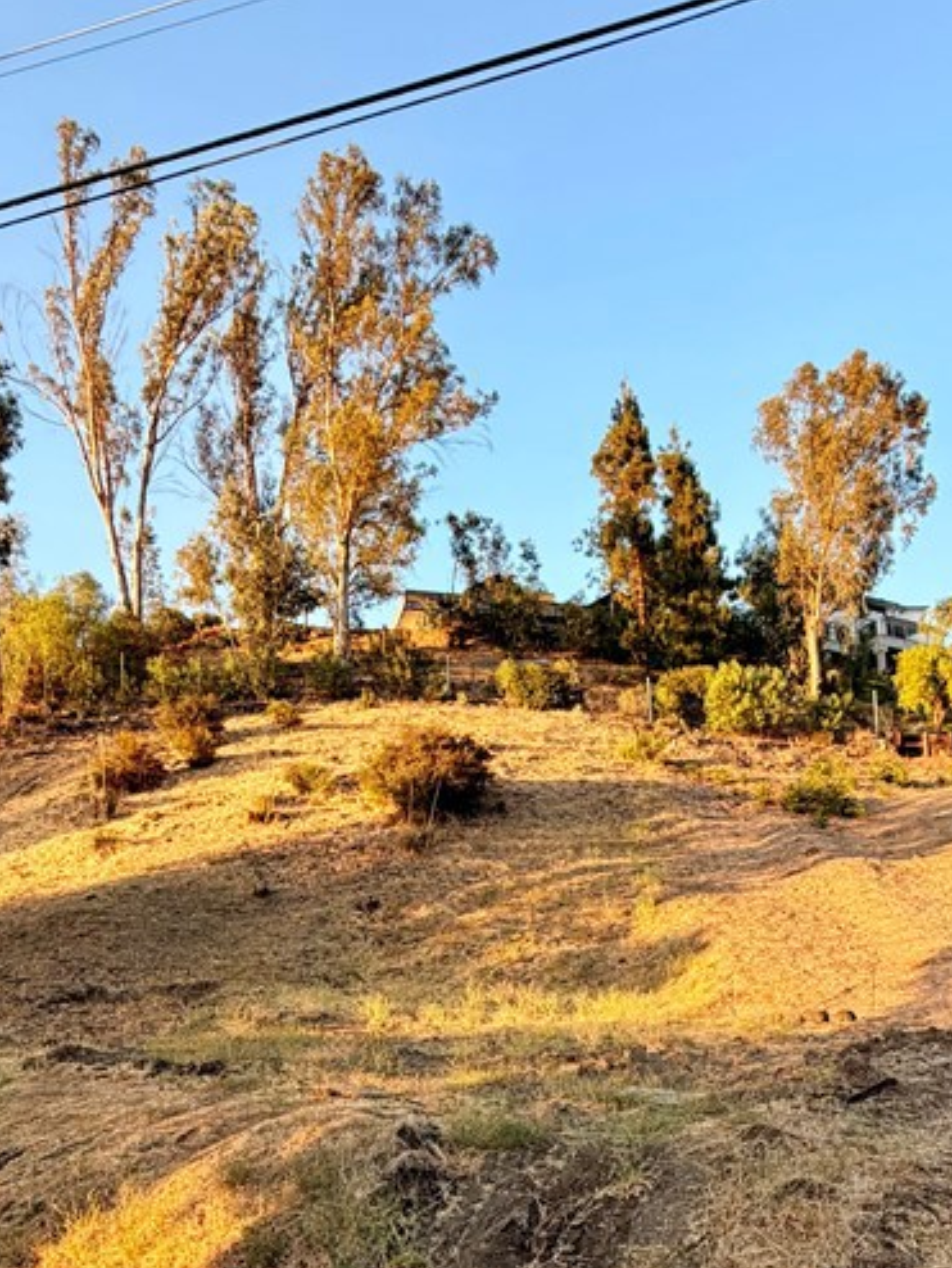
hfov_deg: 48.2
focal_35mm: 29
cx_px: 526
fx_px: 1062
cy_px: 978
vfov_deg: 57.9
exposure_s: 1/167
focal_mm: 2.22
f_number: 2.2
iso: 40
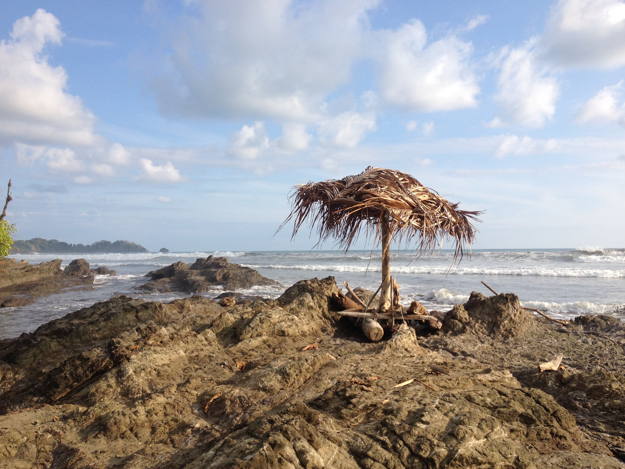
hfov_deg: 52.6
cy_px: 234
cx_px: 312
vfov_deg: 40.7
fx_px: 632
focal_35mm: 35
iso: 50
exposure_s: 1/1577
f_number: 2.4
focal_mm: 4.28
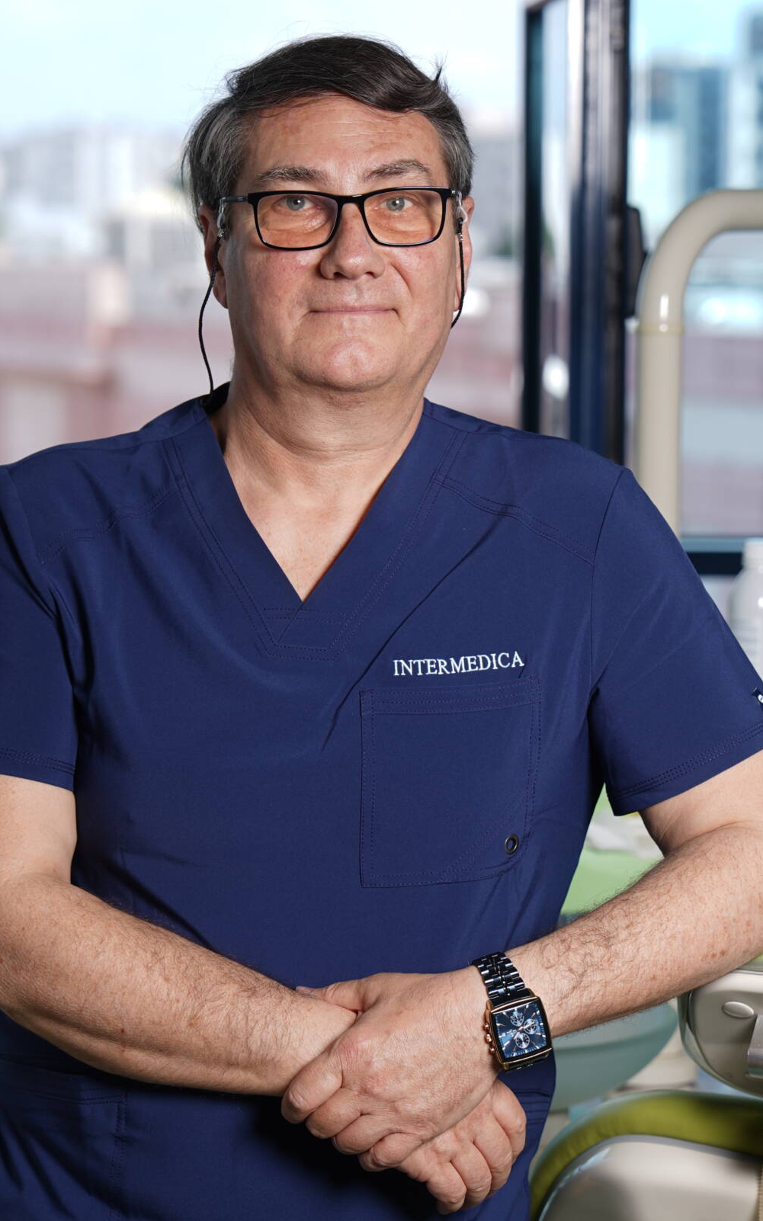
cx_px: 454
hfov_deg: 11.5
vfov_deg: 18.3
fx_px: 3794
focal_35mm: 114
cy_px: 668
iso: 50
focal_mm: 70
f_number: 3.5
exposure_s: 1/250
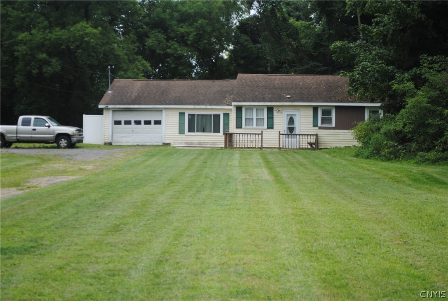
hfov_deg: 24.6
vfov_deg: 16.6
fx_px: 1029
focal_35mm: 82
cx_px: 224
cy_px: 150
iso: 160
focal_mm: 55
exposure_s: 1/125
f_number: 5.6
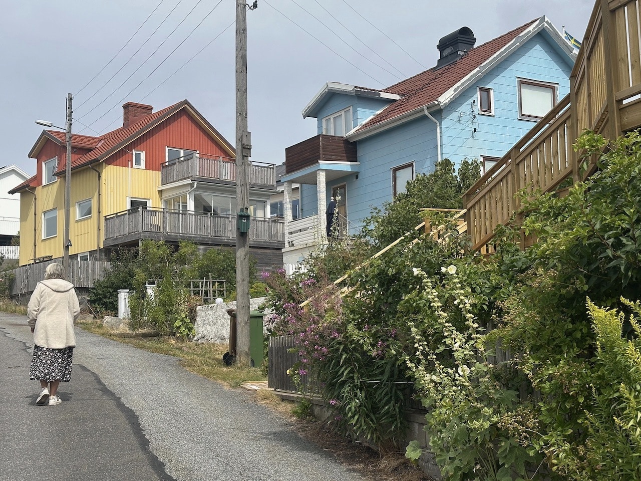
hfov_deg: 39.7
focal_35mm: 48
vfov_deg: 30.3
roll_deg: +1.9
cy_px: 240
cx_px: 320
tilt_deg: +7.0
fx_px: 889
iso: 64
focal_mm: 6.86
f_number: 1.78
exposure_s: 1/4367
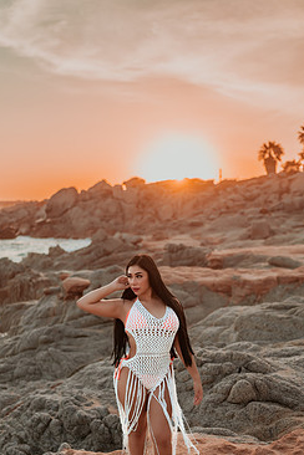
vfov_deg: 45.1
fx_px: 545
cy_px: 278
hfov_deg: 31.1
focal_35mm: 43
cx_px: 131
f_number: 1.8
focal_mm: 35
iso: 100
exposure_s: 1/2500
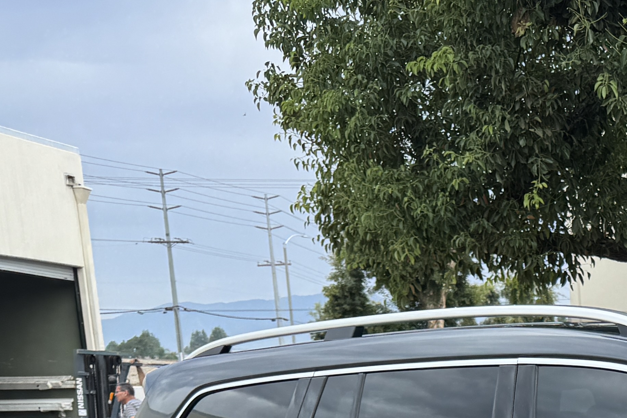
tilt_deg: -13.0
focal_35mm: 78
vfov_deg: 15.5
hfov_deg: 22.1
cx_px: 902
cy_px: 709
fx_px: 1359
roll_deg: +0.4
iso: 80
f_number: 1.78
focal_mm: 6.76
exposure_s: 1/1980
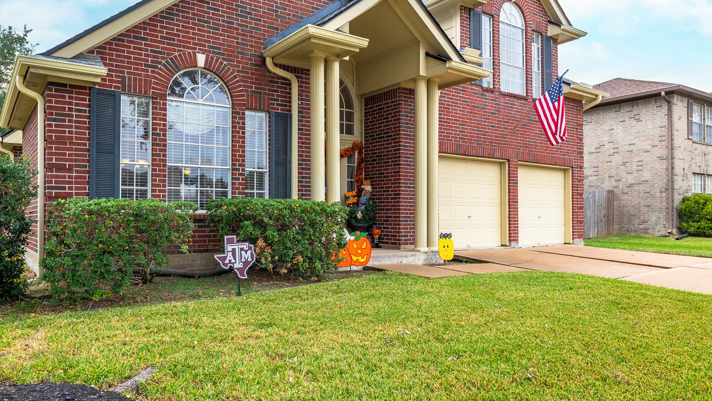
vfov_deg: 41.5
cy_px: 215
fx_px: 529
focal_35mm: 28
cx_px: 342
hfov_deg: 67.9
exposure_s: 1/60
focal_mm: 20
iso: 125
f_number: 9
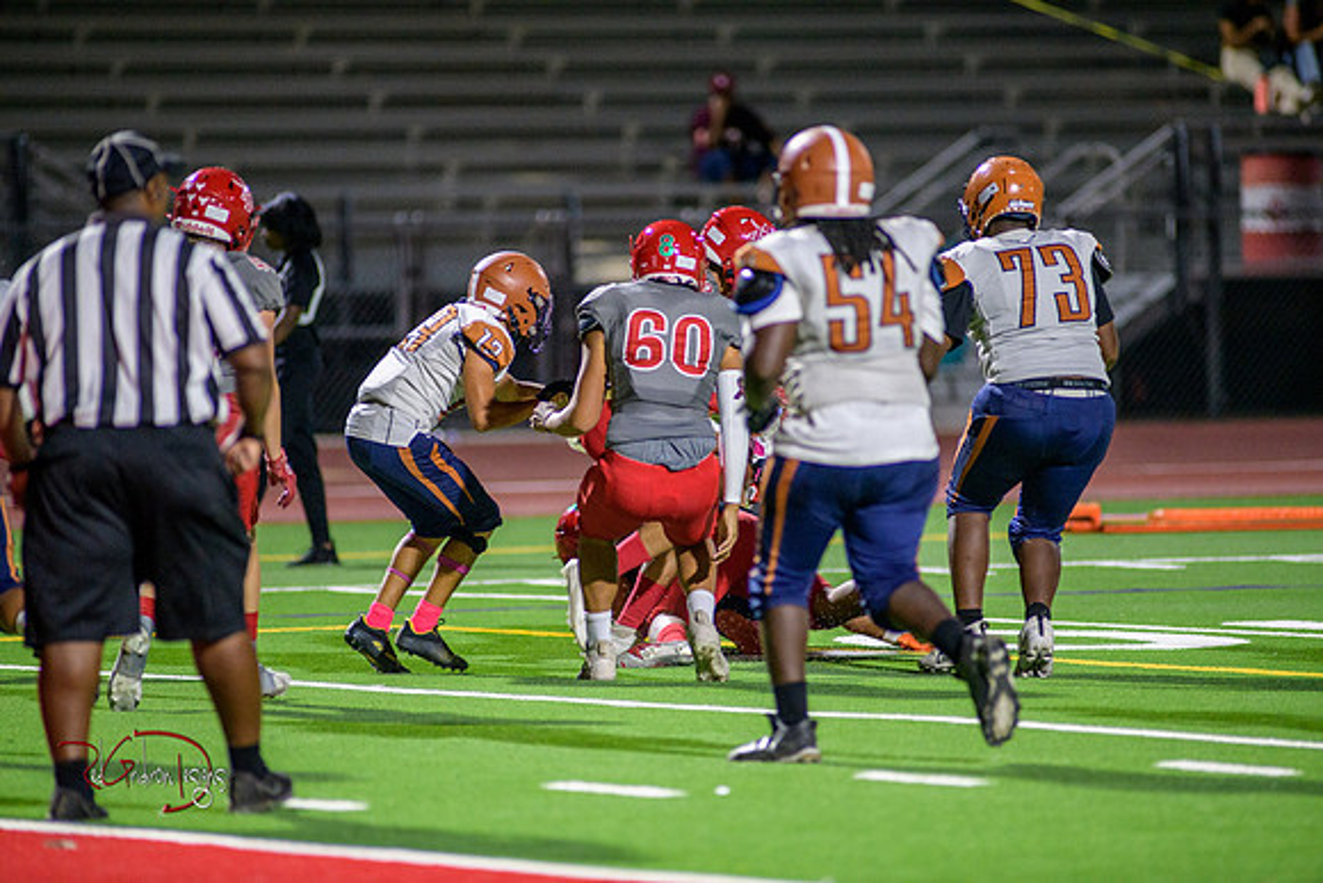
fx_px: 11027
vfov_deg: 4.6
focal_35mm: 300
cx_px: 662
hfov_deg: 6.9
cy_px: 442
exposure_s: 1/500
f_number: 2.8
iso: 2000
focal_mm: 300
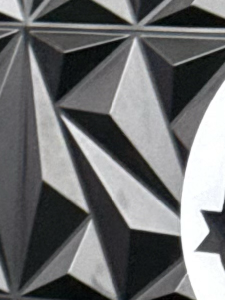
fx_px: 2783
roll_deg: -5.1
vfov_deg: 6.0
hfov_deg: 4.6
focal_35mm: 321
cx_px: 292
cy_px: 676
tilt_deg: -9.4
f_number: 1.78
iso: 250
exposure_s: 1/60
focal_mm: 6.76
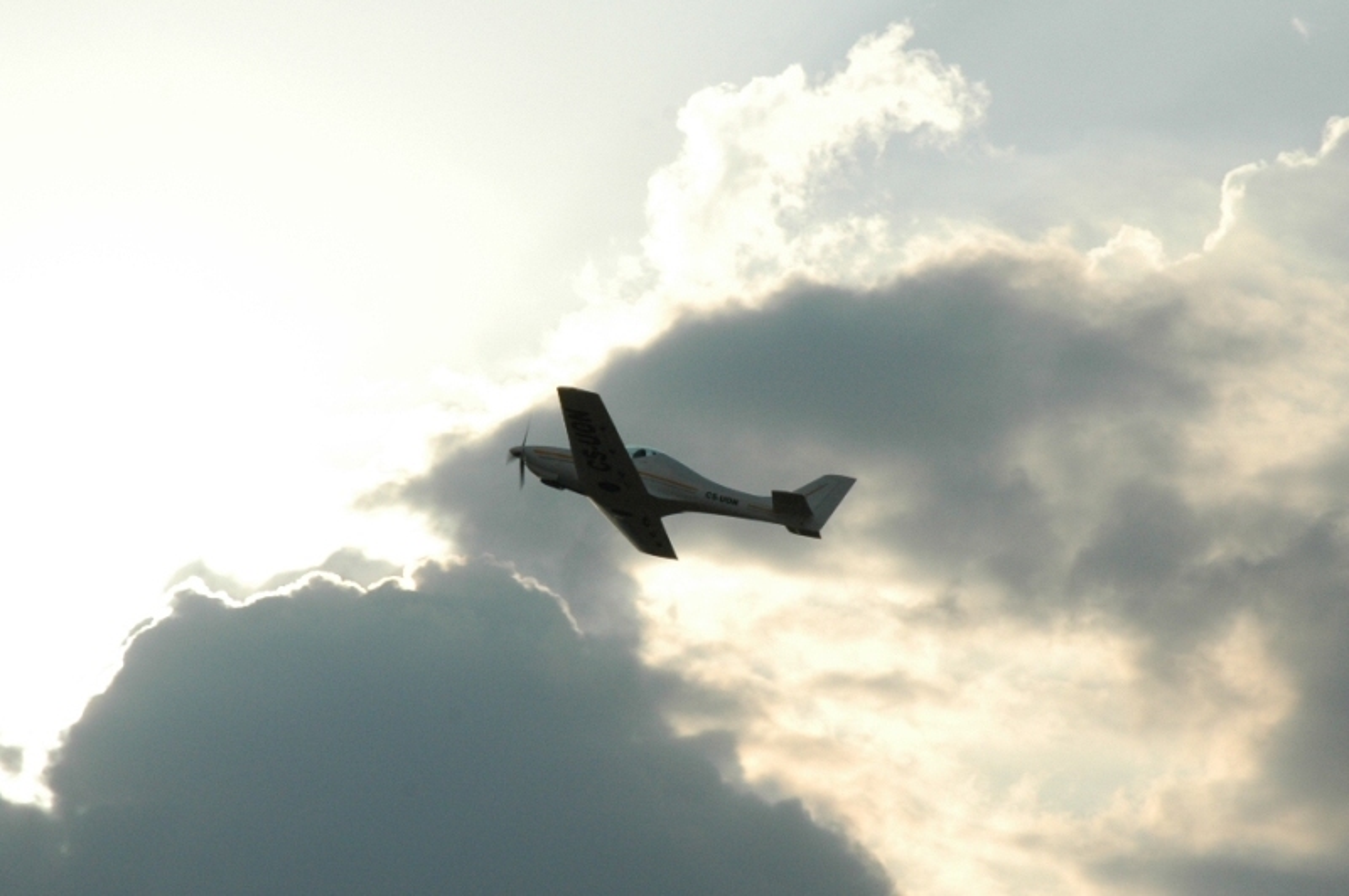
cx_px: 674
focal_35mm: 105
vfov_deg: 13.0
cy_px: 448
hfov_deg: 19.5
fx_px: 3931
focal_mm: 70
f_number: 13
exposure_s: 1/640
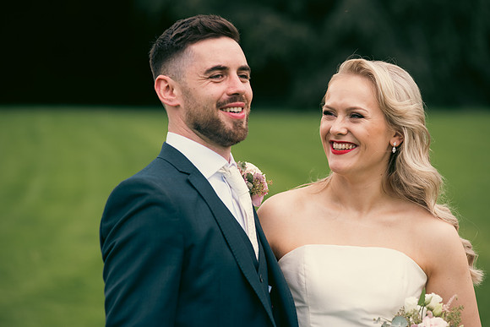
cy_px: 164
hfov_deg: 15.2
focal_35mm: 135
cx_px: 245
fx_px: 1838
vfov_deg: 10.2
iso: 160
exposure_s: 1/320
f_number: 3.5
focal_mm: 135
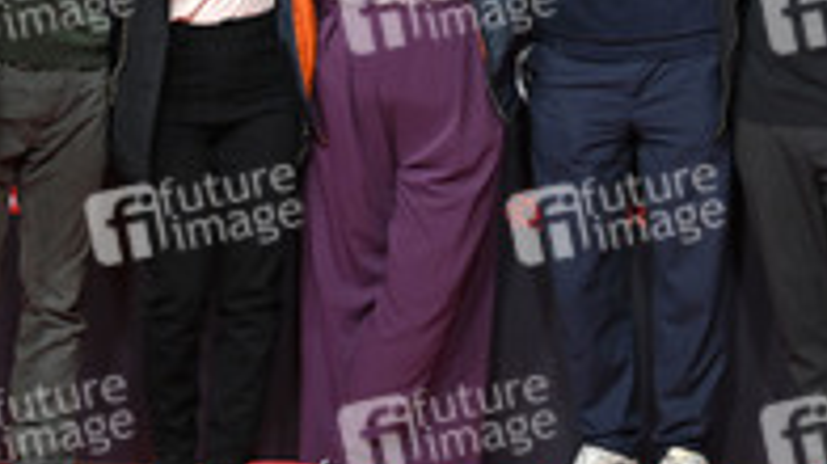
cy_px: 110
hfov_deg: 25.5
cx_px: 504
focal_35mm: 83
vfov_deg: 14.4
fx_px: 1824
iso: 1000
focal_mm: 34.5
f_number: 5
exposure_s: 1/200
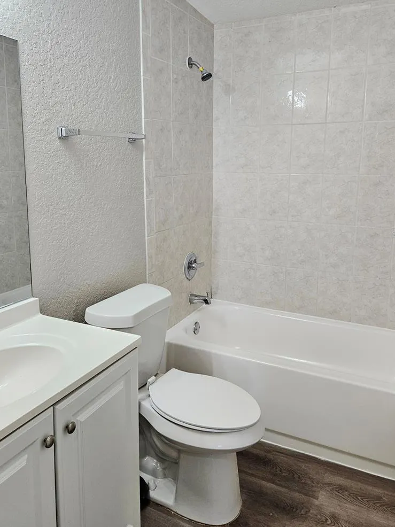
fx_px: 426
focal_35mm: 28
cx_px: 189
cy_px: 234
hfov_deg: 49.7
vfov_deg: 63.3
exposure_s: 1/120
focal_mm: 5.4
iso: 125
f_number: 1.8
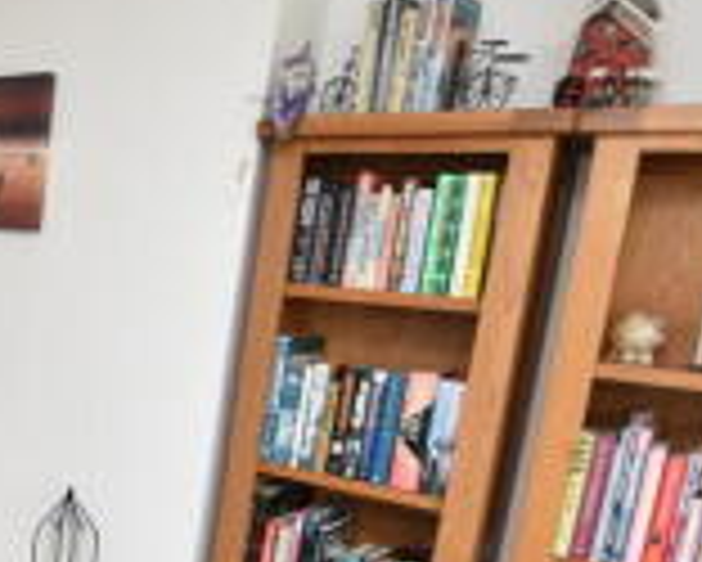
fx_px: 894
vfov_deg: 34.1
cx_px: -112
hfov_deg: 35.2
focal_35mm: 43
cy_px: 429
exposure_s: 1/60
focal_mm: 10
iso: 200
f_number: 4
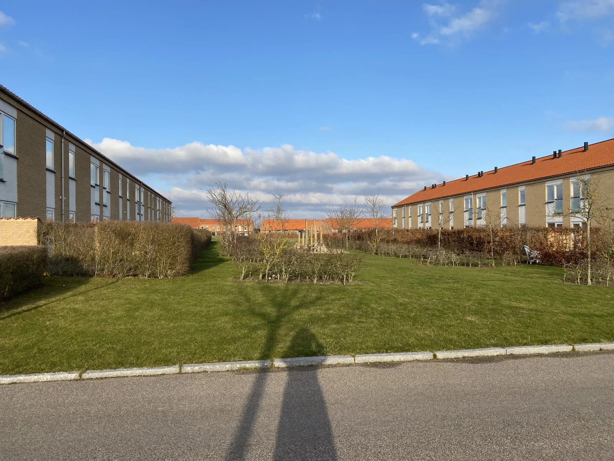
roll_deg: +0.1
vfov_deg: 53.1
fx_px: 461
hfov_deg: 67.3
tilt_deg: +0.1
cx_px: 307
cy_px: 230
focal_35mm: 26
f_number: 1.8
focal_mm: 4.25
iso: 32
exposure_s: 1/1808
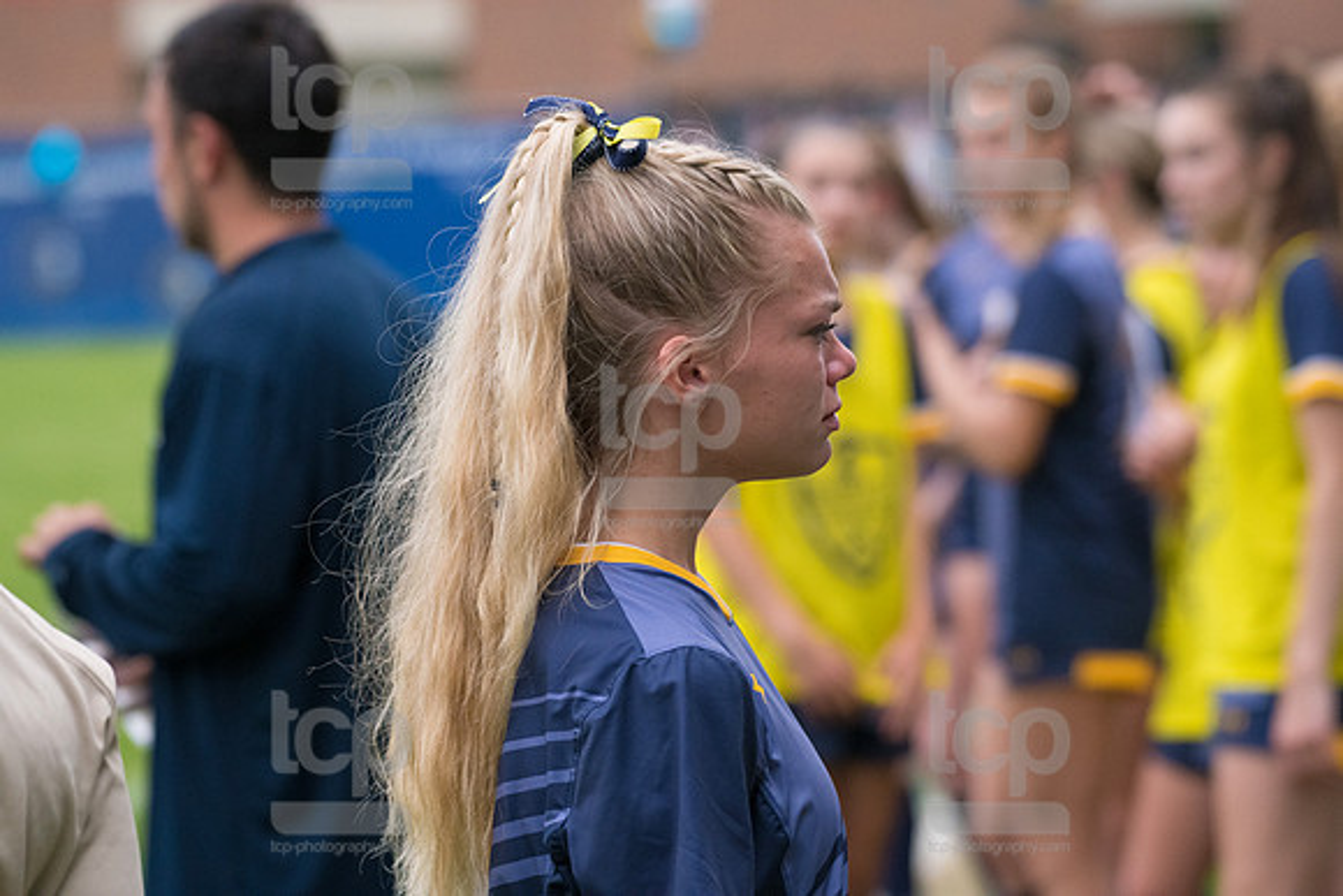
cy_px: 448
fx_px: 7463
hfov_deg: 10.3
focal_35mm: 200
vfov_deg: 6.9
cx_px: 672
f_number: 5.6
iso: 2500
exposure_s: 1/1600
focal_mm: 200
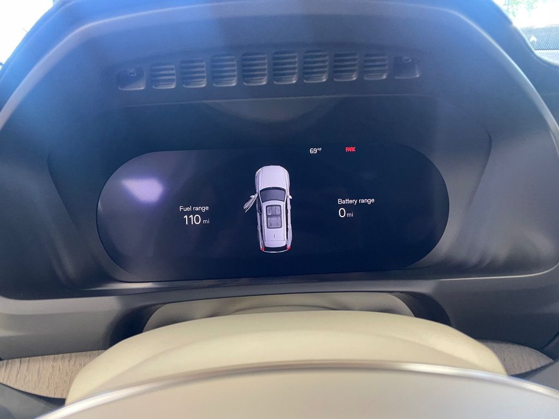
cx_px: 280
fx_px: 420
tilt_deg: -16.6
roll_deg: +2.7
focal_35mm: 26
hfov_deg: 67.3
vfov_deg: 53.1
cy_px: 210
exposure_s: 1/60
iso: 250
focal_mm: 4.2
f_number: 1.6
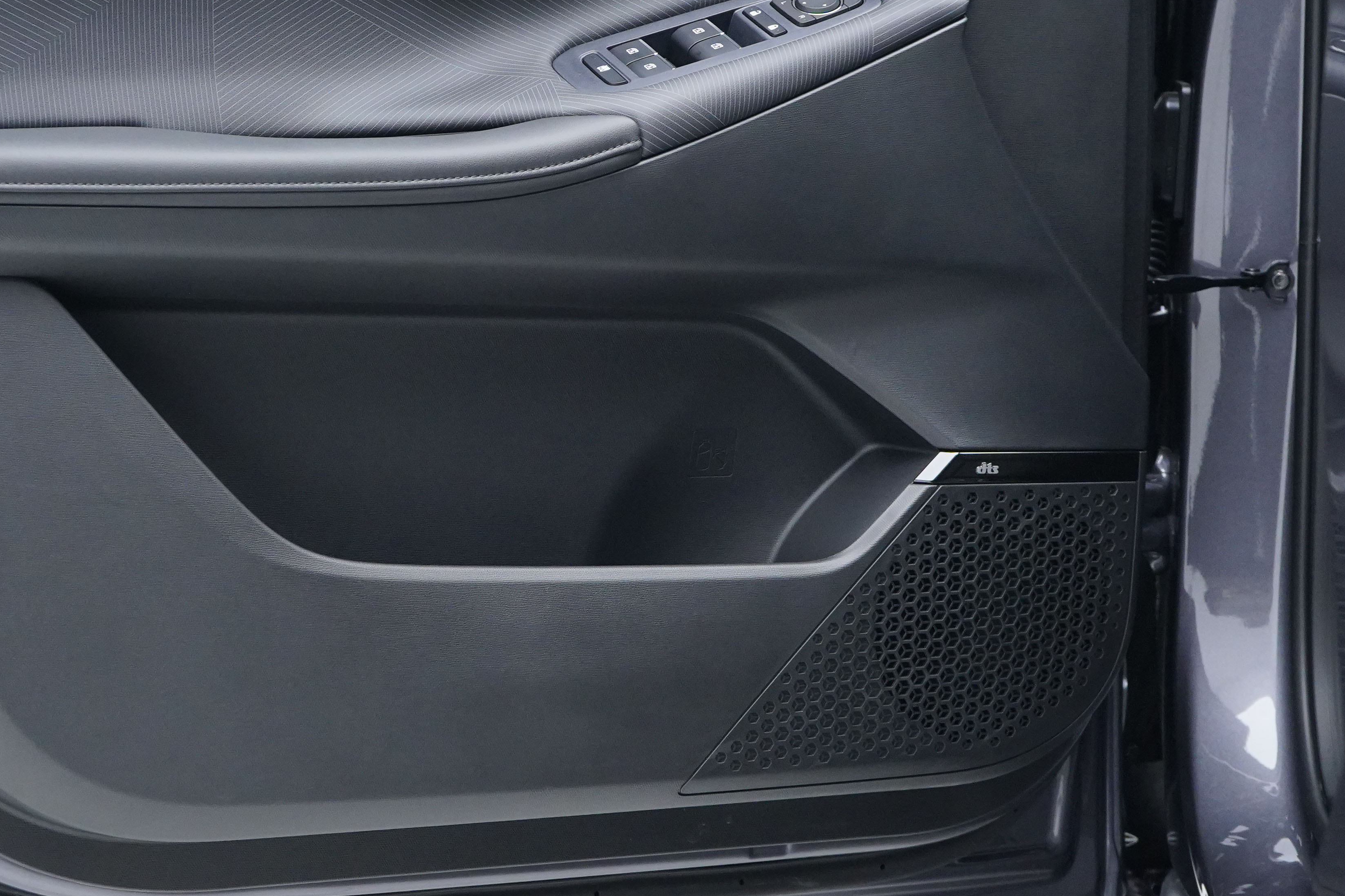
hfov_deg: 20.4
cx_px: 538
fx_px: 3736
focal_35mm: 100
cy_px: 302
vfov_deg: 13.7
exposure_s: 1/125
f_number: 5.6
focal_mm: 55
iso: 2500
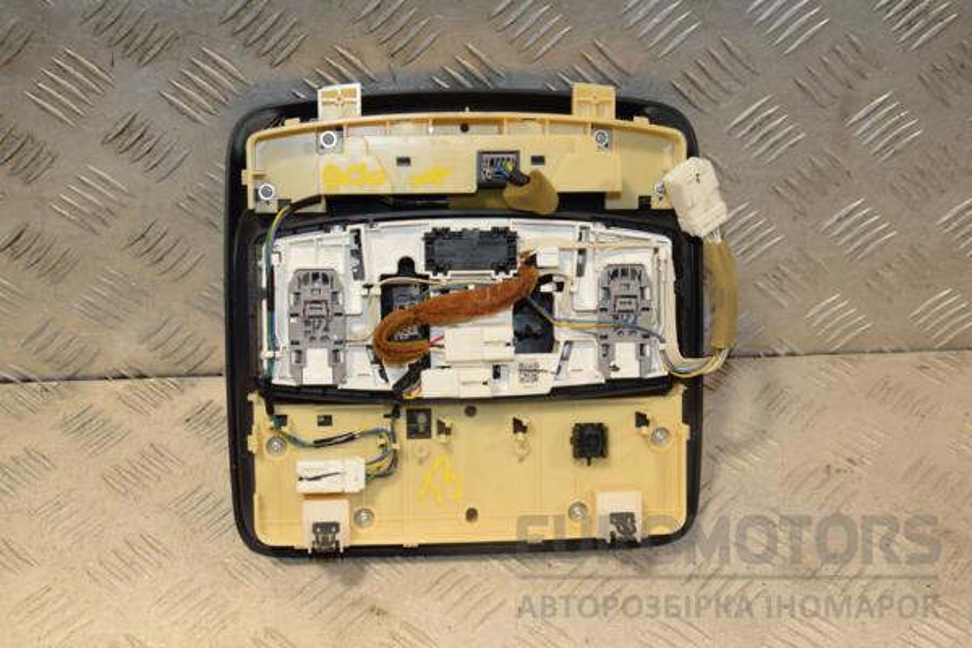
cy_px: 324
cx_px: 486
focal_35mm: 52
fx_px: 1417
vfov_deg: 25.8
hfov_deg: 37.9
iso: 800
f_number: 8
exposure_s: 1/200
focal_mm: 35
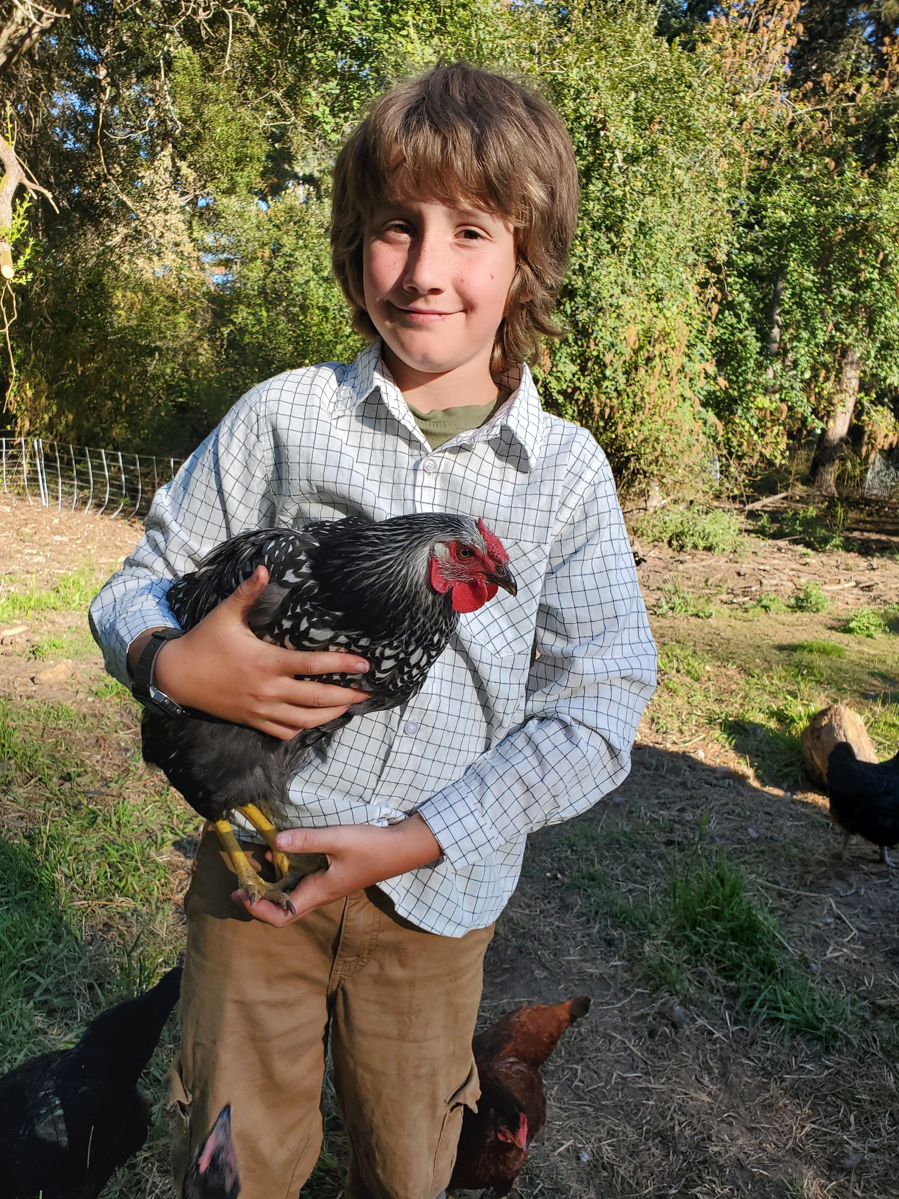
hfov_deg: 53.1
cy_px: 600
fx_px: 900
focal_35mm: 26
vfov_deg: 67.3
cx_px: 450
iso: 50
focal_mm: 4.3
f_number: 2.4
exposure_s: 1/456
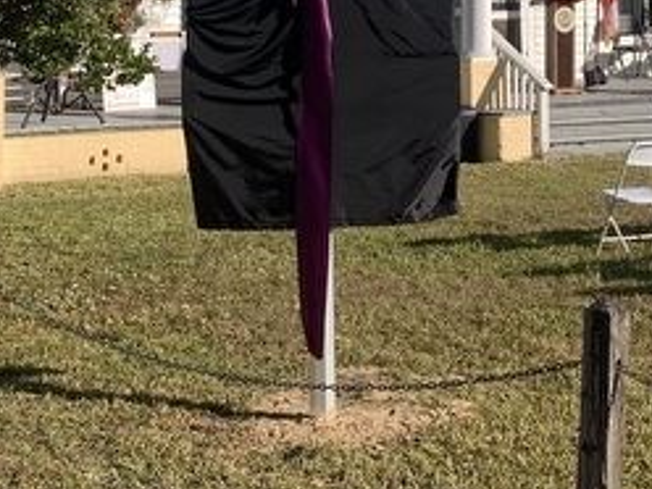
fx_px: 1582
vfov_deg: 16.9
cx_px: 455
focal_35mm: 84
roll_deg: +2.5
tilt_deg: +2.2
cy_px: -82
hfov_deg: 23.1
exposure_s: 1/2755
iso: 25
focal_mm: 4.25
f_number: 1.8
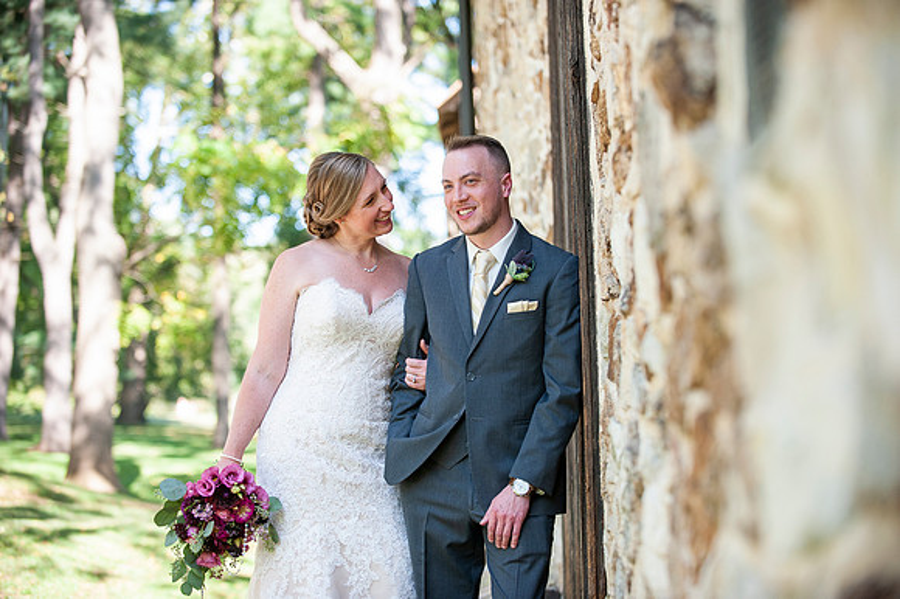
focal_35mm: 82
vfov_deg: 16.6
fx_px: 2049
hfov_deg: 24.8
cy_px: 300
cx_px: 450
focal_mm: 82
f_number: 2.8
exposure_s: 1/1000
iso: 400
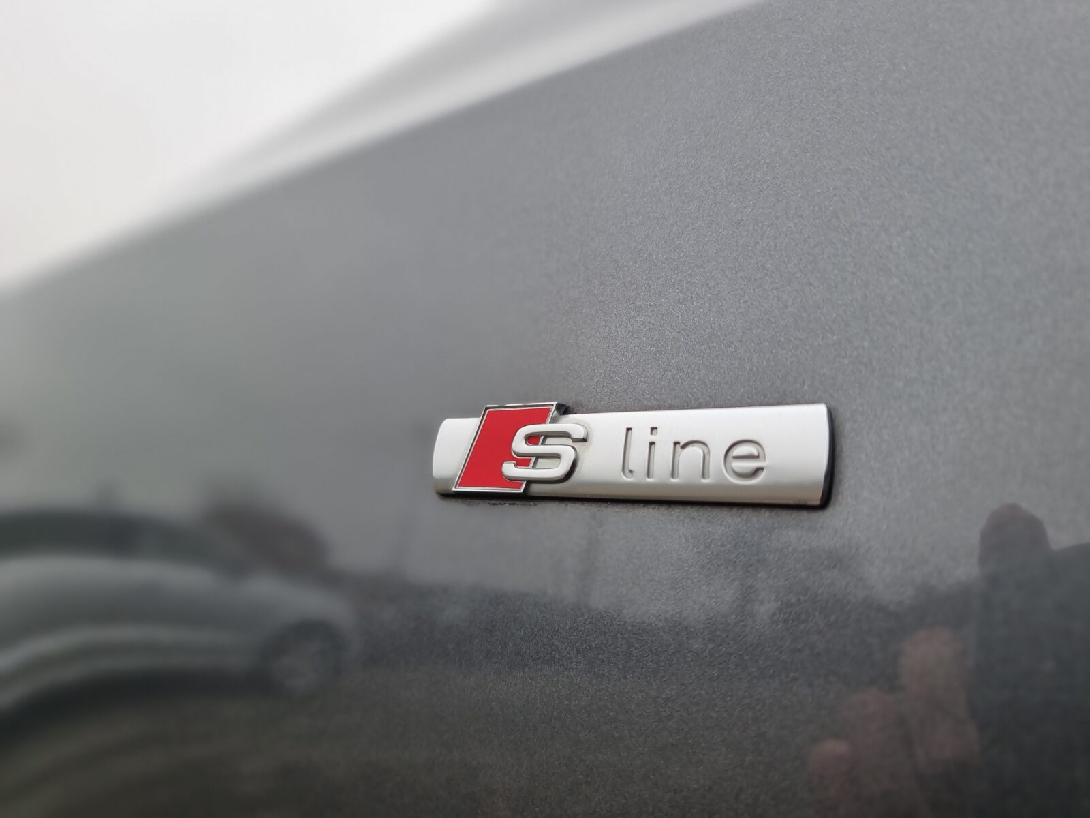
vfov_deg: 56.8
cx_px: 545
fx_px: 756
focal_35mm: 24
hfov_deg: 71.6
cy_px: 409
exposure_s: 1/100
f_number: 1.8
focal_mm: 6.7
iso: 50
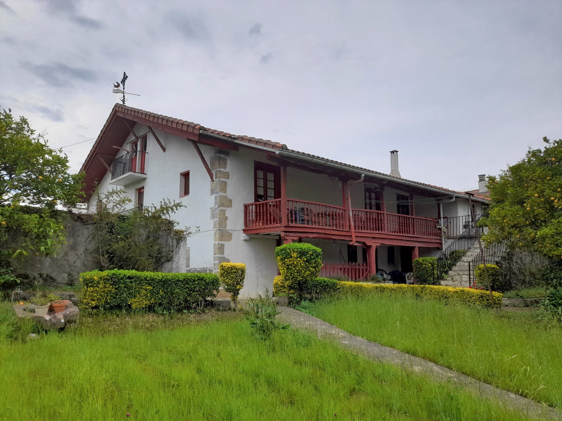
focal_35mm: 25
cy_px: 210
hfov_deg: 69.4
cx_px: 281
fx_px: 406
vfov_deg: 54.9
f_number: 2
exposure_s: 1/500
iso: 20
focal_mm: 4.6
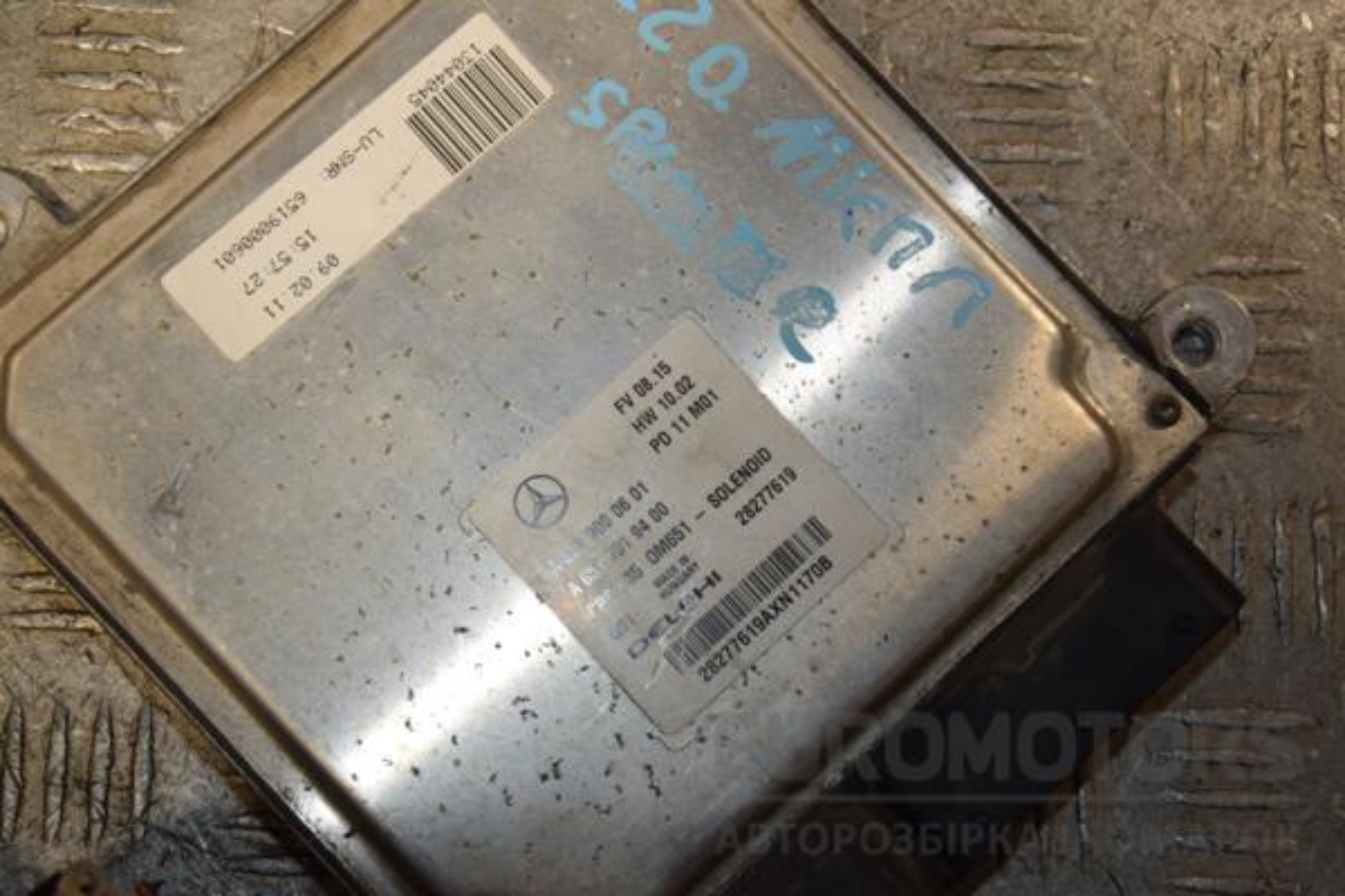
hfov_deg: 29.9
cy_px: 448
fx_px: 2522
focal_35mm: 68
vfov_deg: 20.2
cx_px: 672
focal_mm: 45
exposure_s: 1/200
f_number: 8
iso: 800
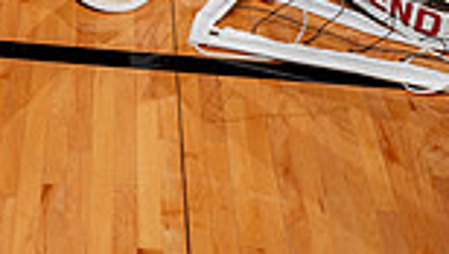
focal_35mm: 101
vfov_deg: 10.2
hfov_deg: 20.9
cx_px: 93
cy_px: -391
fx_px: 1204
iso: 200
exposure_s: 1/250
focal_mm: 33
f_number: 5.6
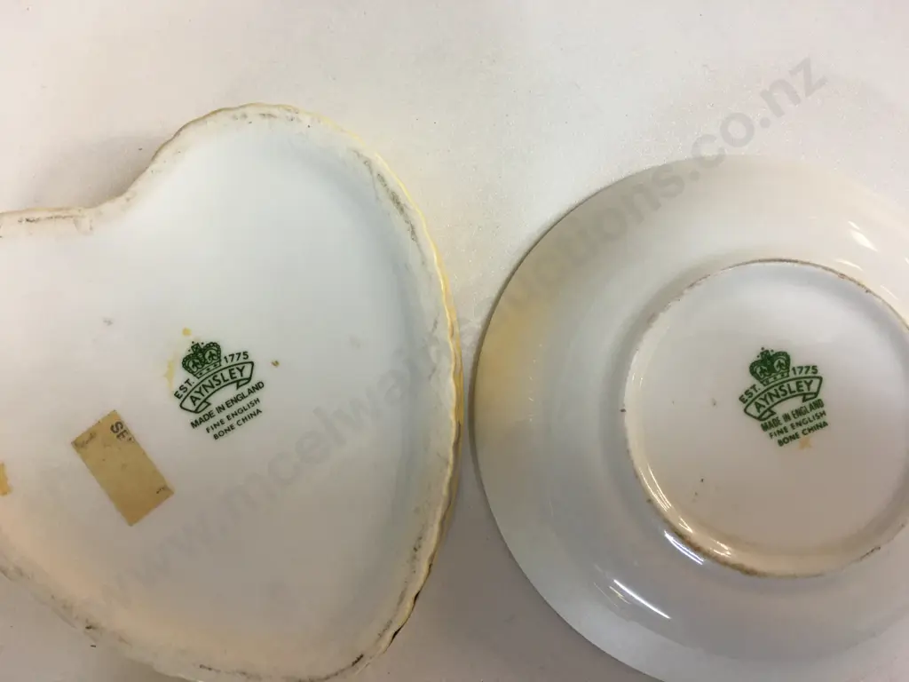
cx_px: 454
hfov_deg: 61.7
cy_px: 341
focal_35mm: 29
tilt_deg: -82.5
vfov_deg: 48.2
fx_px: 762
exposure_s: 1/33
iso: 50
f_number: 2.2
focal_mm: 4.15
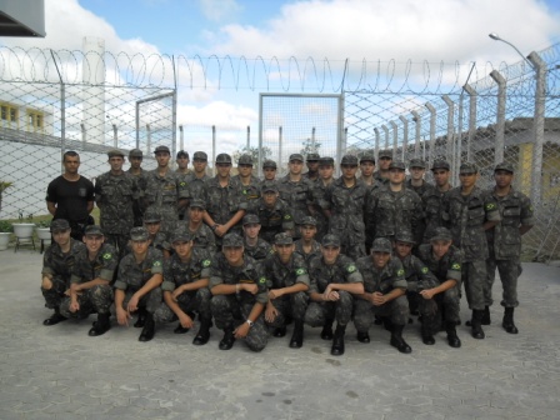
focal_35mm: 32
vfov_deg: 44.2
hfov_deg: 56.8
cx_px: 280
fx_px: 518
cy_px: 210
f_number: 3.7
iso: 80
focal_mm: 5.7
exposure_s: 1/534
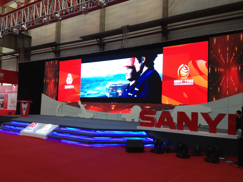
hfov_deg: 52.6
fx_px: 246
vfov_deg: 40.7
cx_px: 122
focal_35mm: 35
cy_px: 91
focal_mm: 4.28
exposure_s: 1/30
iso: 80
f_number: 2.4
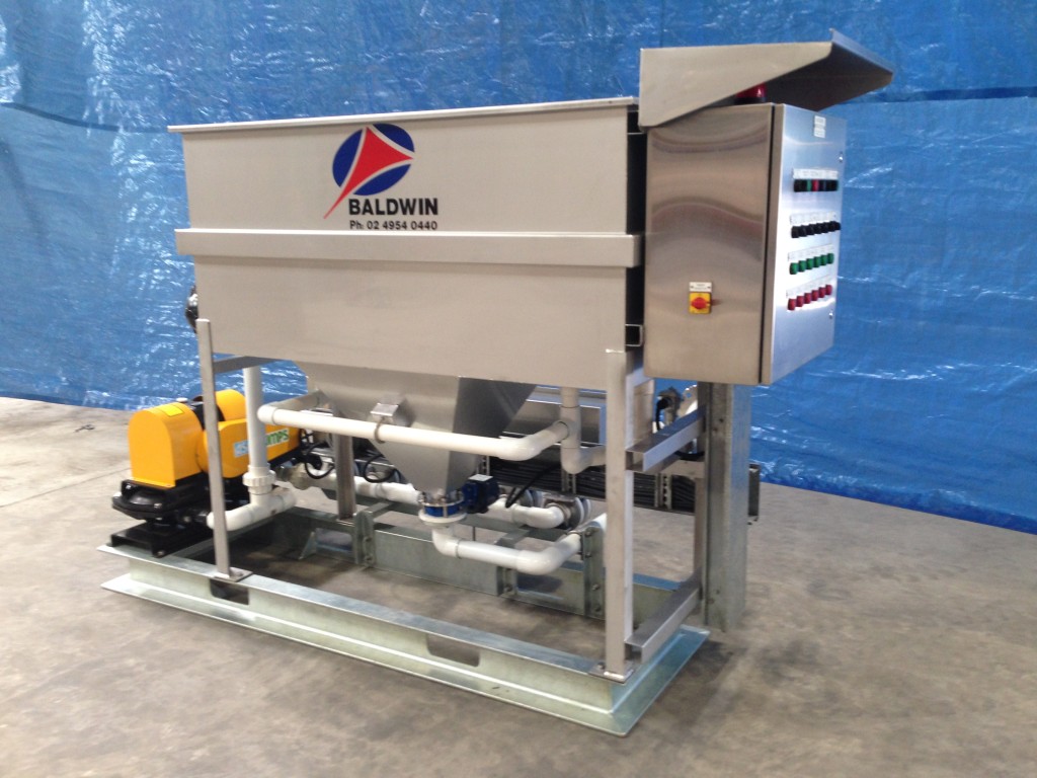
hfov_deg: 55.4
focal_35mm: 33
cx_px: 518
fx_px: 989
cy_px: 389
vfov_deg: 42.9
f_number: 2.4
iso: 100
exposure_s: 1/20
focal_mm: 4.12
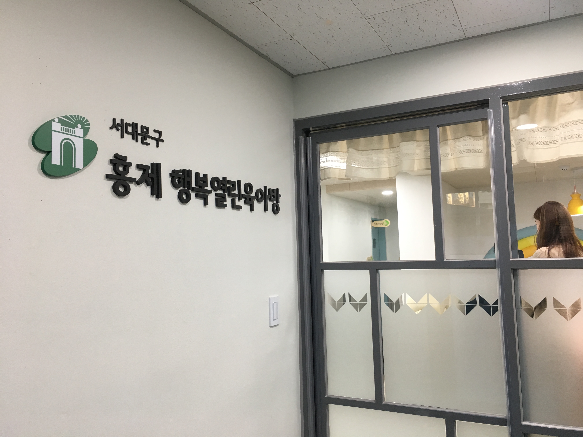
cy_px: 218
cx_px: 292
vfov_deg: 48.2
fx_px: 488
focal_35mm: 29
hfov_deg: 61.7
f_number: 2.2
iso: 32
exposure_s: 1/30
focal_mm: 4.15
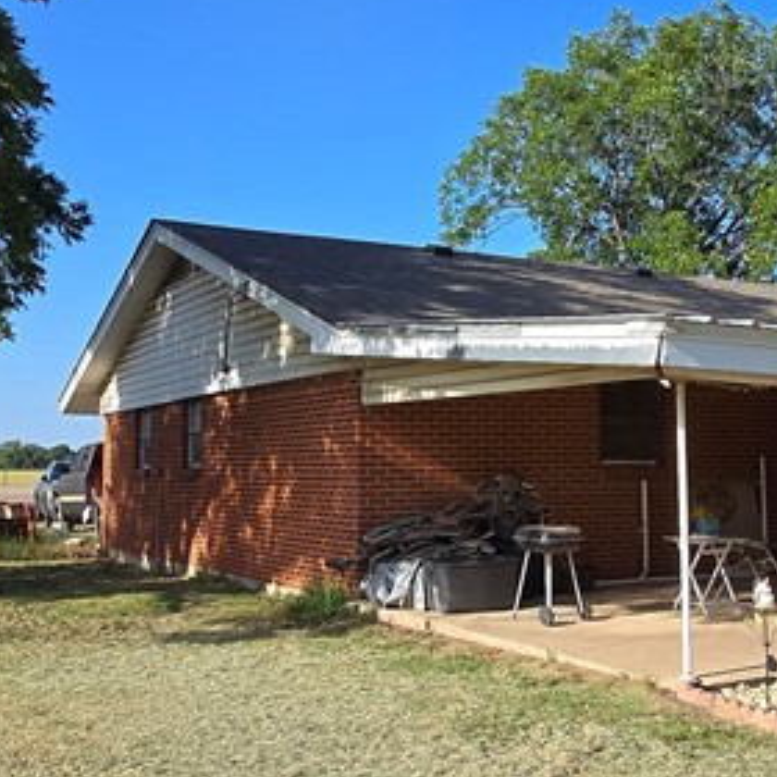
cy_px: 402
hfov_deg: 39.7
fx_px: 1067
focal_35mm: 42
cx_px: 500
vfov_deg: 40.0
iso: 50
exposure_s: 1/1384
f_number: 2.2
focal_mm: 2.2
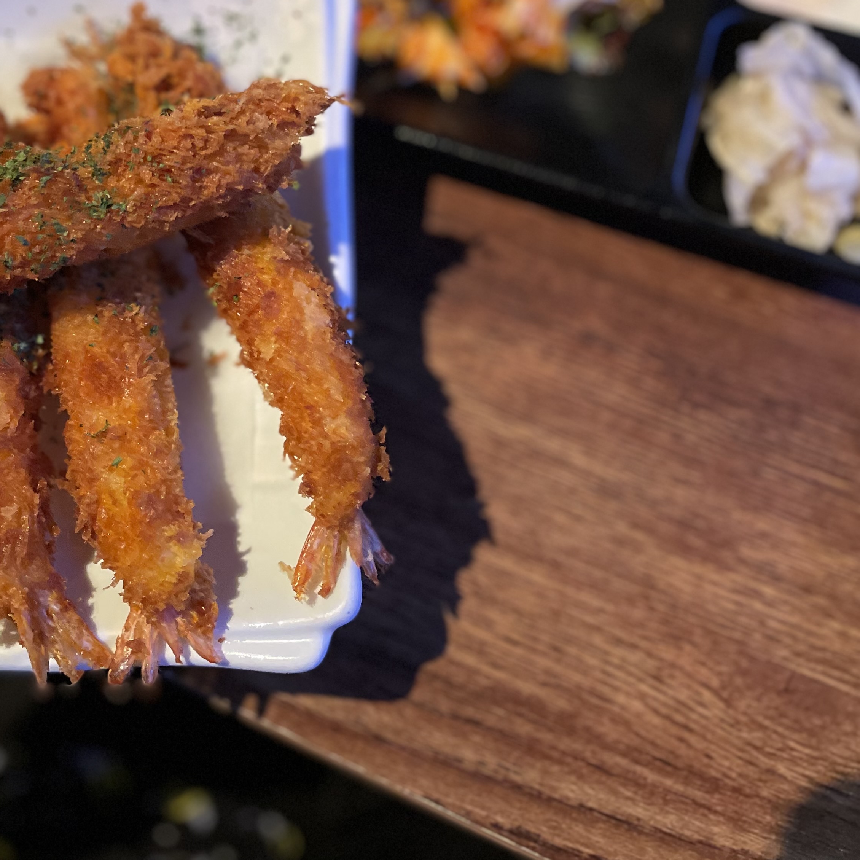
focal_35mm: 41
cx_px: 286
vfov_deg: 38.6
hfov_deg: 40.4
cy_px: 113
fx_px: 1152
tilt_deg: -65.7
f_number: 1.6
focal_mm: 4.2
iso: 400
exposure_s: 1/60
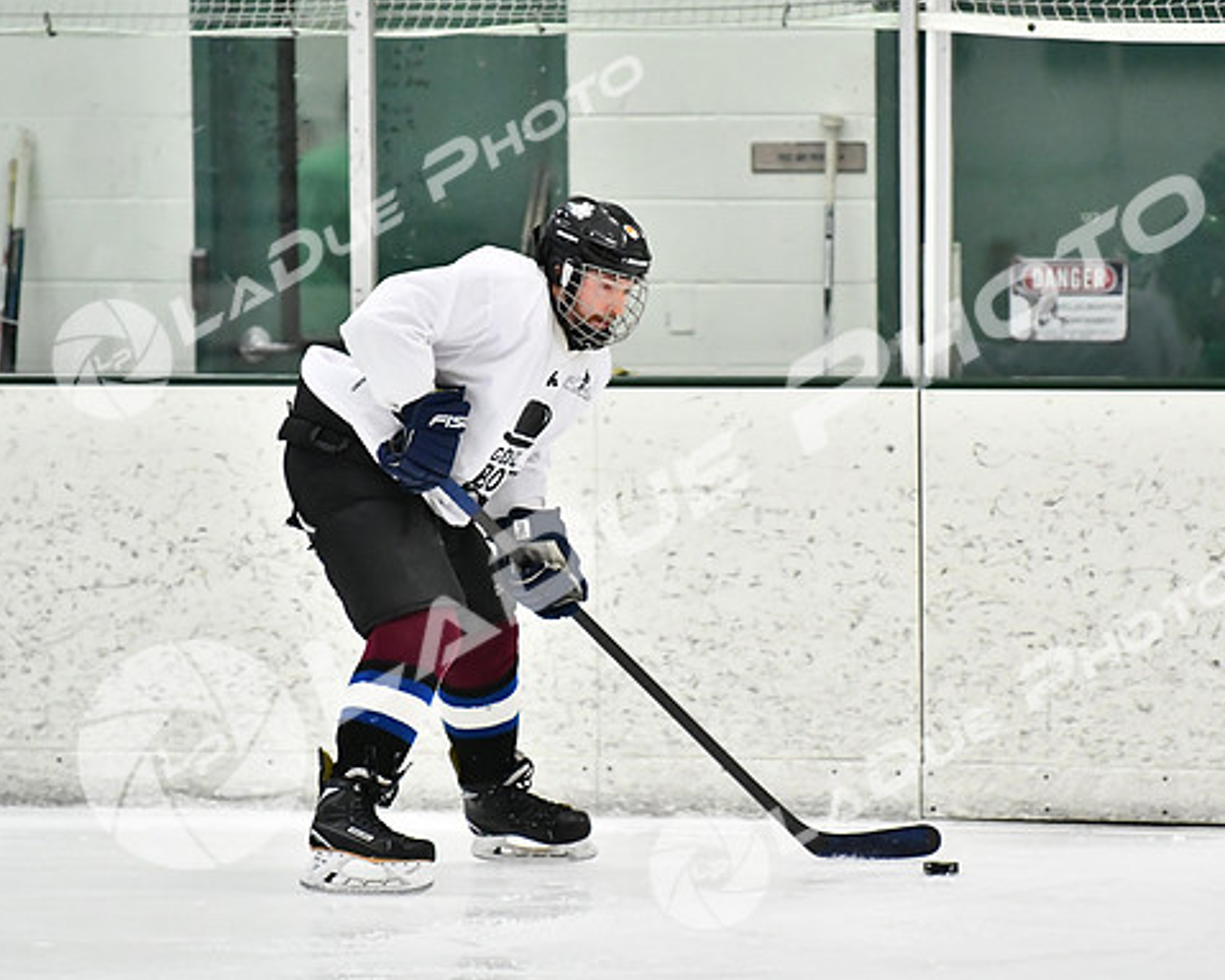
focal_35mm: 324
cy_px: 493
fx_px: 11744
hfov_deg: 6.0
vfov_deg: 4.8
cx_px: 644
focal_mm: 190
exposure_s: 1/1250
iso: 5000
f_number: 2.8
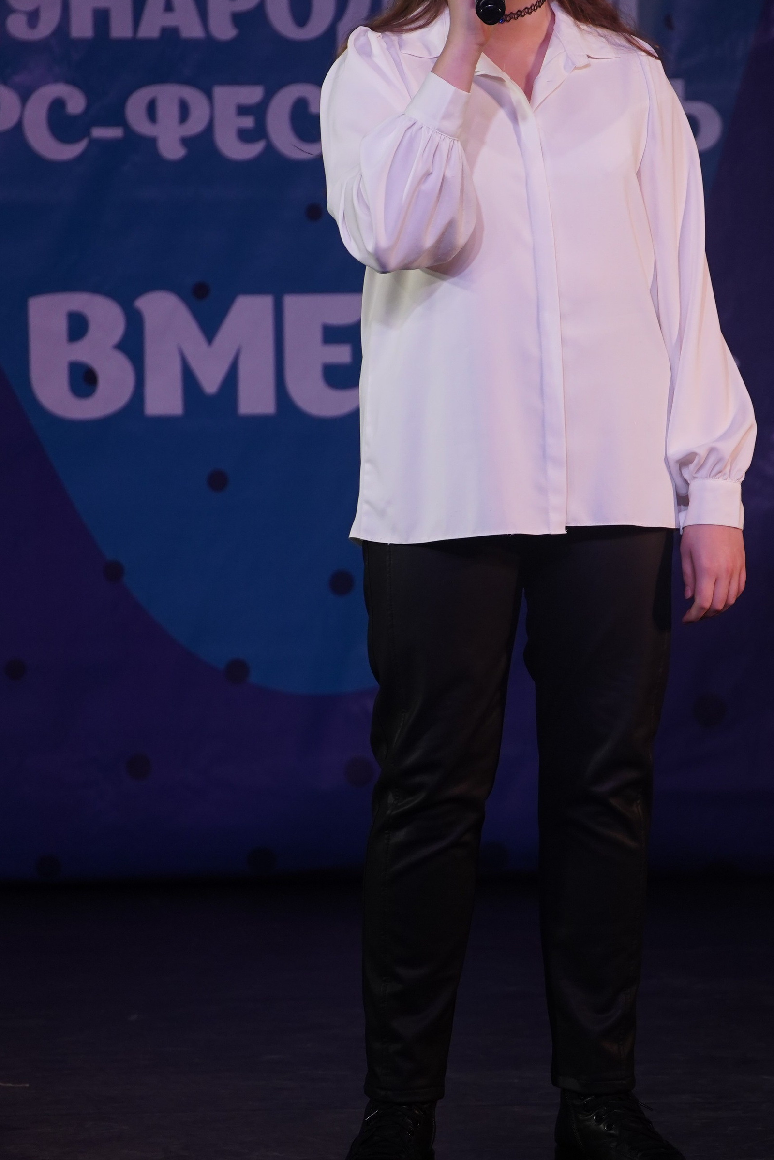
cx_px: 575
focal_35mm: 344
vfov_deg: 6.0
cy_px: 569
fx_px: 11093
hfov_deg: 4.0
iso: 1600
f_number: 5.6
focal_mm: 215
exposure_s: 1/250
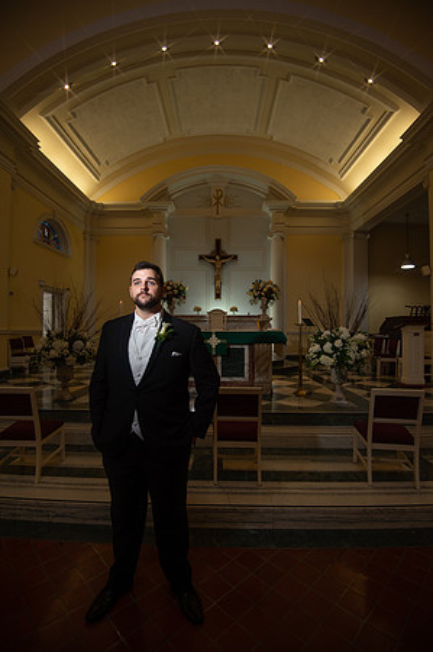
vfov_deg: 96.8
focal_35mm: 16
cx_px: 216
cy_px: 326
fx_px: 289
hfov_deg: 73.6
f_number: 4
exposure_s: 1/125
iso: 200
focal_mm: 16
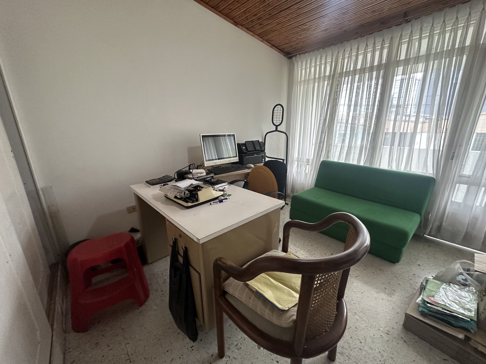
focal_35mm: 14
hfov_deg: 102.1
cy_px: 182
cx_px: 243
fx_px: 197
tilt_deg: -14.8
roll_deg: +0.4
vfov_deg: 85.7
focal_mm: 2.22
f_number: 2.2
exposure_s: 1/120
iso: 320
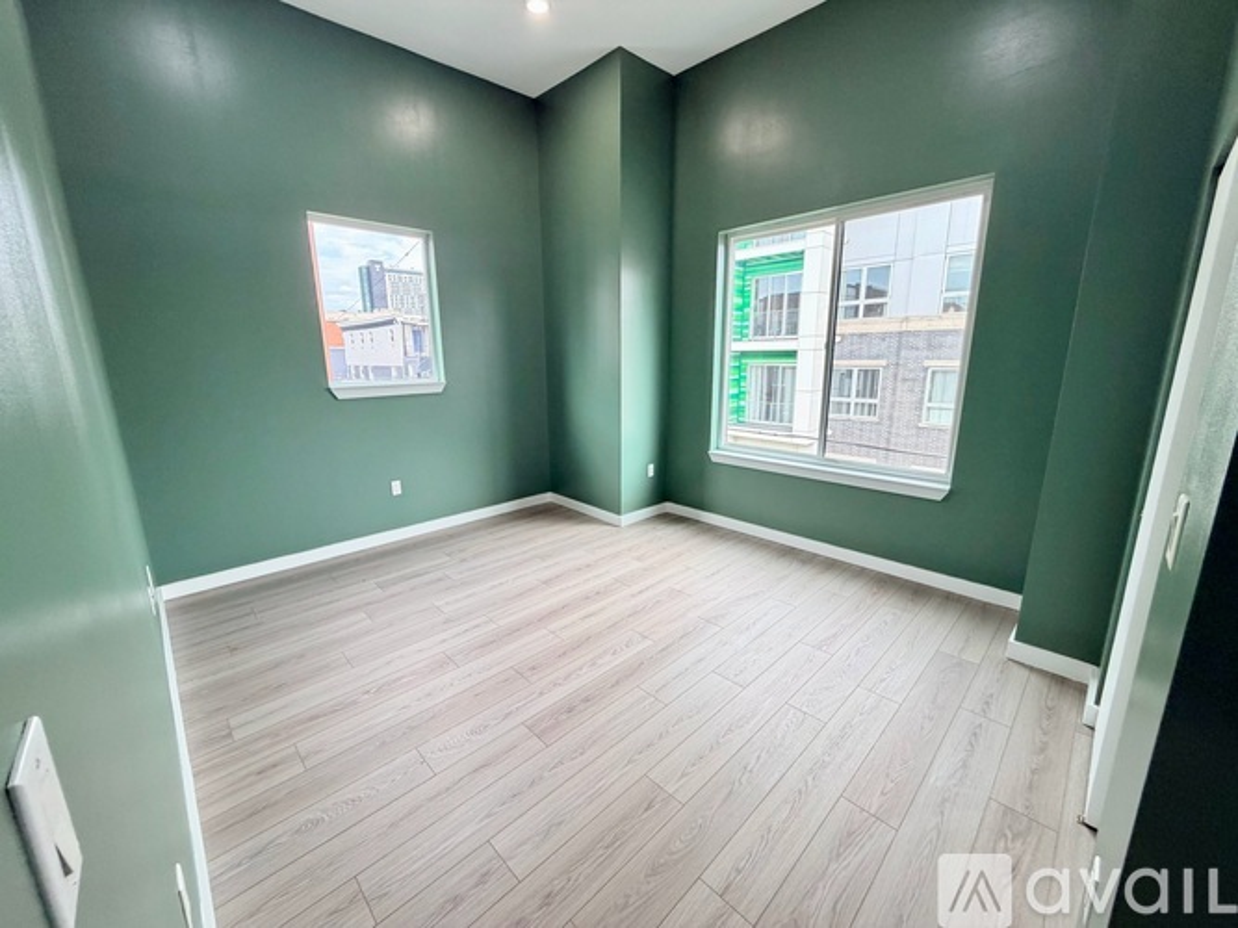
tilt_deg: -13.1
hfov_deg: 102.1
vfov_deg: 85.7
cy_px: 464
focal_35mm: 14
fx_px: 501
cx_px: 619
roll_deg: +0.4
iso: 200
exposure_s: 1/120
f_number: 2.2
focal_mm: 2.22
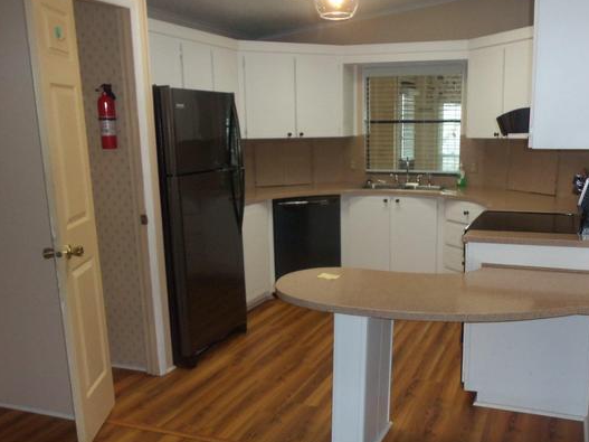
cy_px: 253
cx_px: 335
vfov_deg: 41.7
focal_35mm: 34
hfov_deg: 53.8
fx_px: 578
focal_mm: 5.1
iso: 200
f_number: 3.3
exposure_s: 1/60
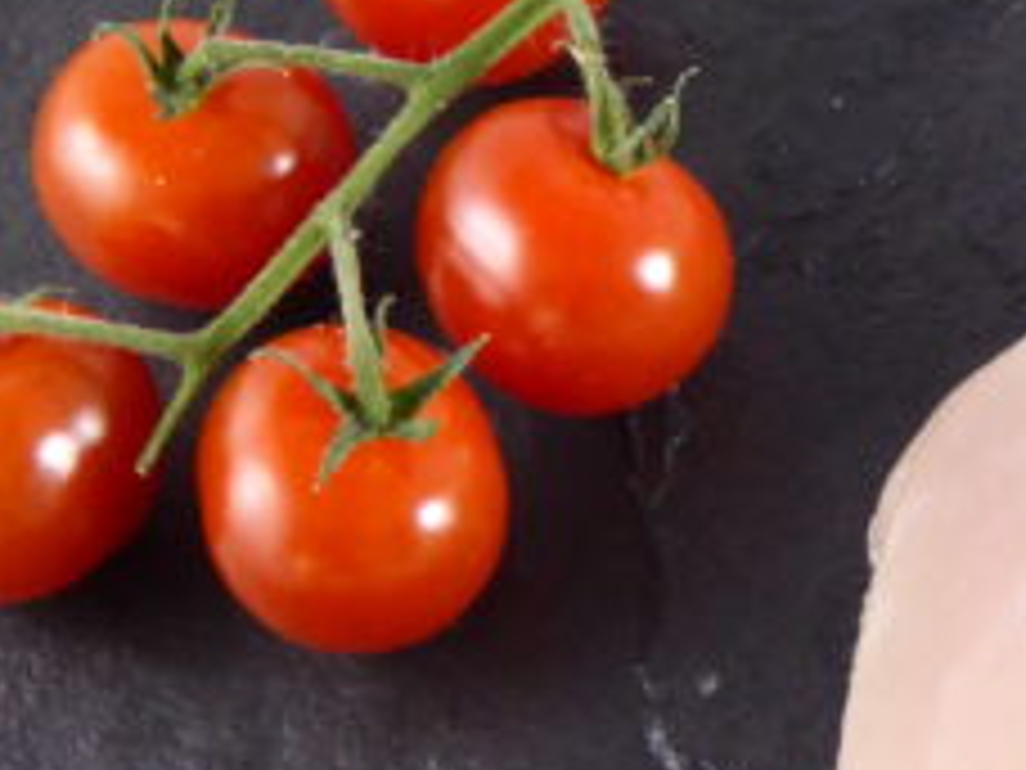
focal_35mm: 158
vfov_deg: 9.3
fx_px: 4683
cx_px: 1501
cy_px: 901
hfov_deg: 12.0
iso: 400
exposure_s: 1/20
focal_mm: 8.4
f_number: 4
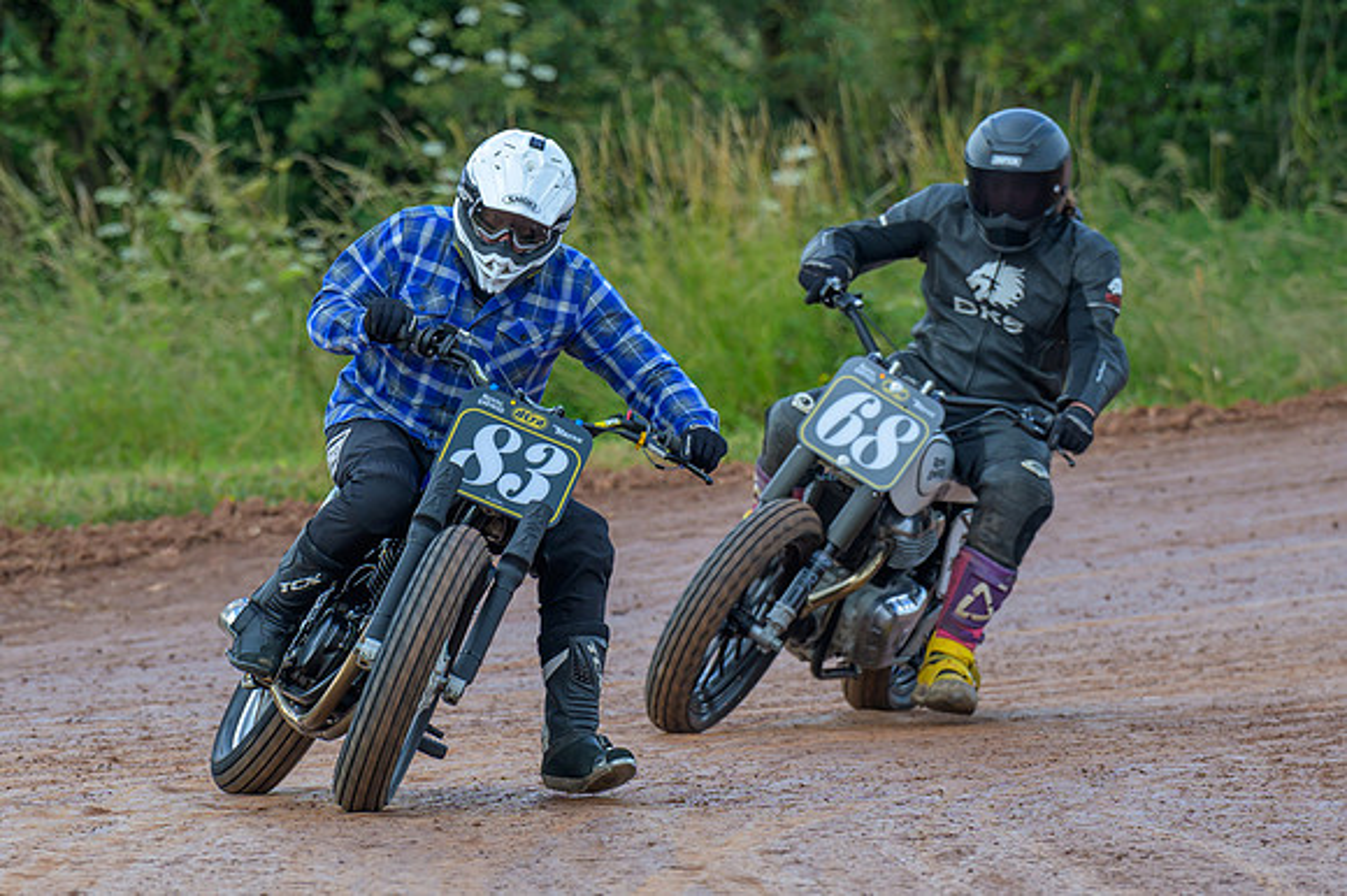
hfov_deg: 4.6
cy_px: 529
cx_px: 749
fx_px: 16671
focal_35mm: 446
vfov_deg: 3.1
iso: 160
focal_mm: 200
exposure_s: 1/400
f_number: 4
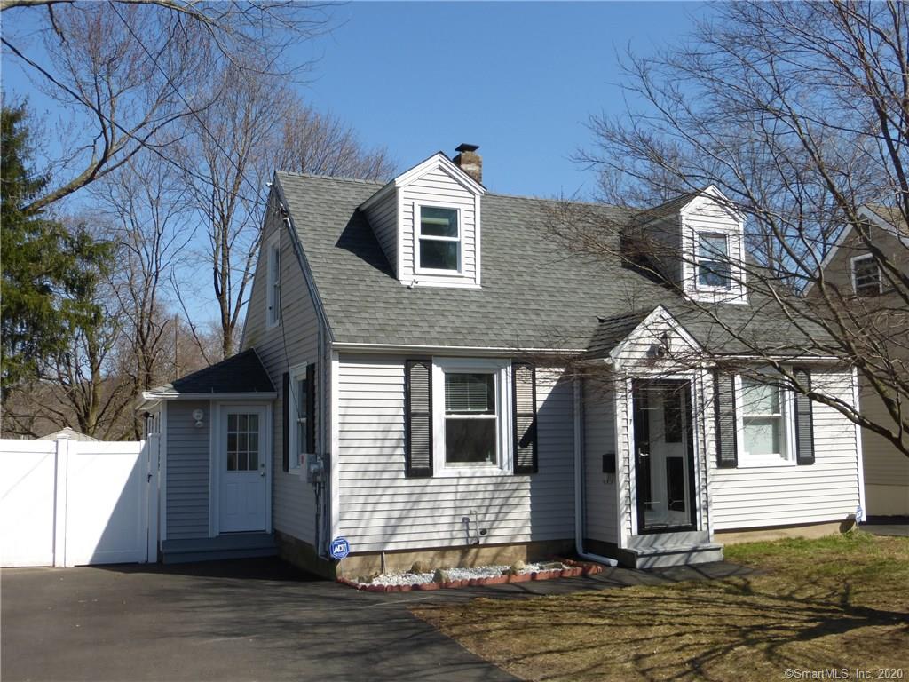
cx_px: 454
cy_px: 341
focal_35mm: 35
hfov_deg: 52.6
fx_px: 919
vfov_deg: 40.7
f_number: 3.7
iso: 100
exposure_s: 1/1000
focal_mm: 6.1
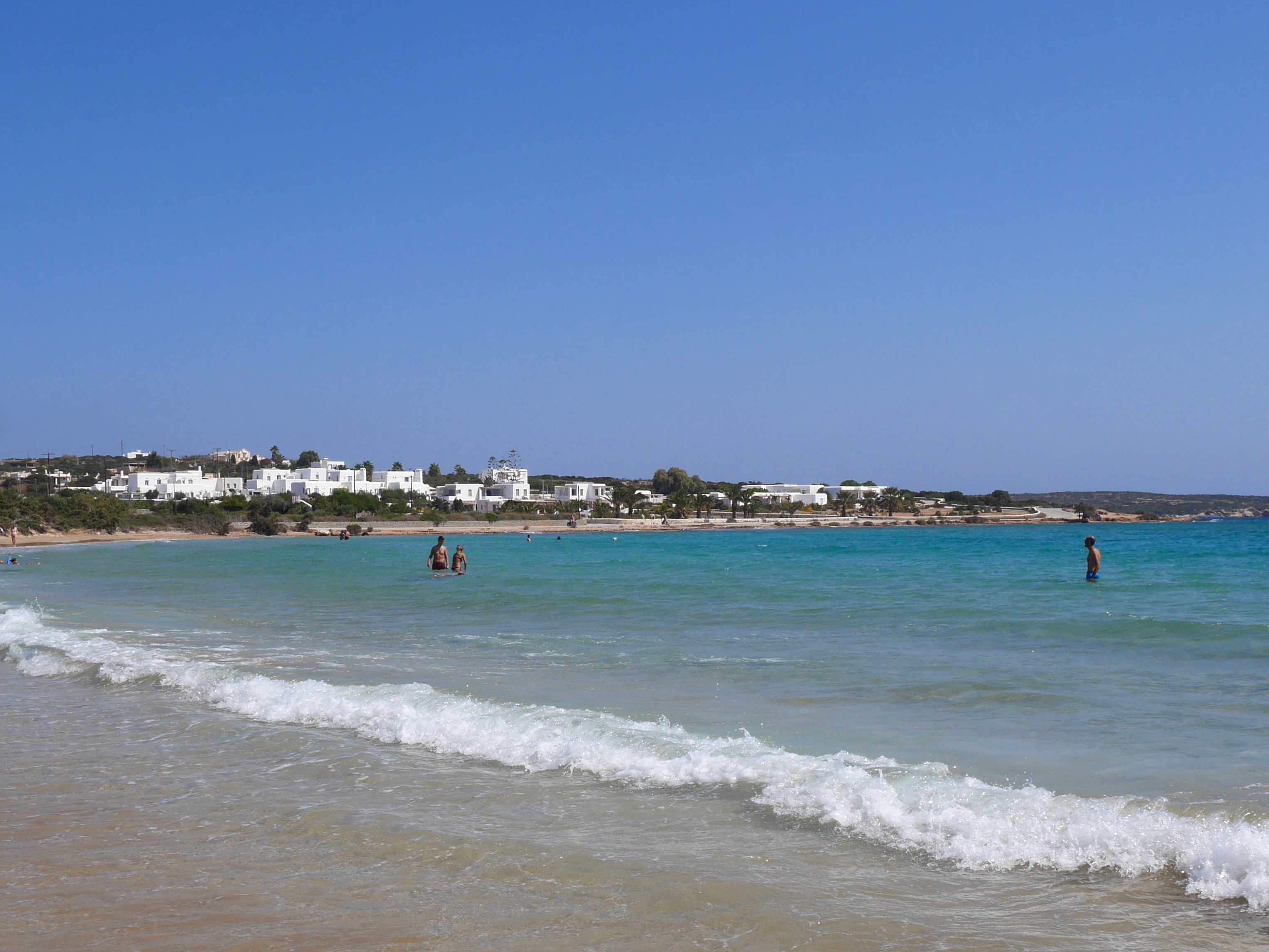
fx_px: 1504
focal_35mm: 41
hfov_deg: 45.7
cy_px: 605
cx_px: 606
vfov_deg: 34.9
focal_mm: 14
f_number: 10
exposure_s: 1/800
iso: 200
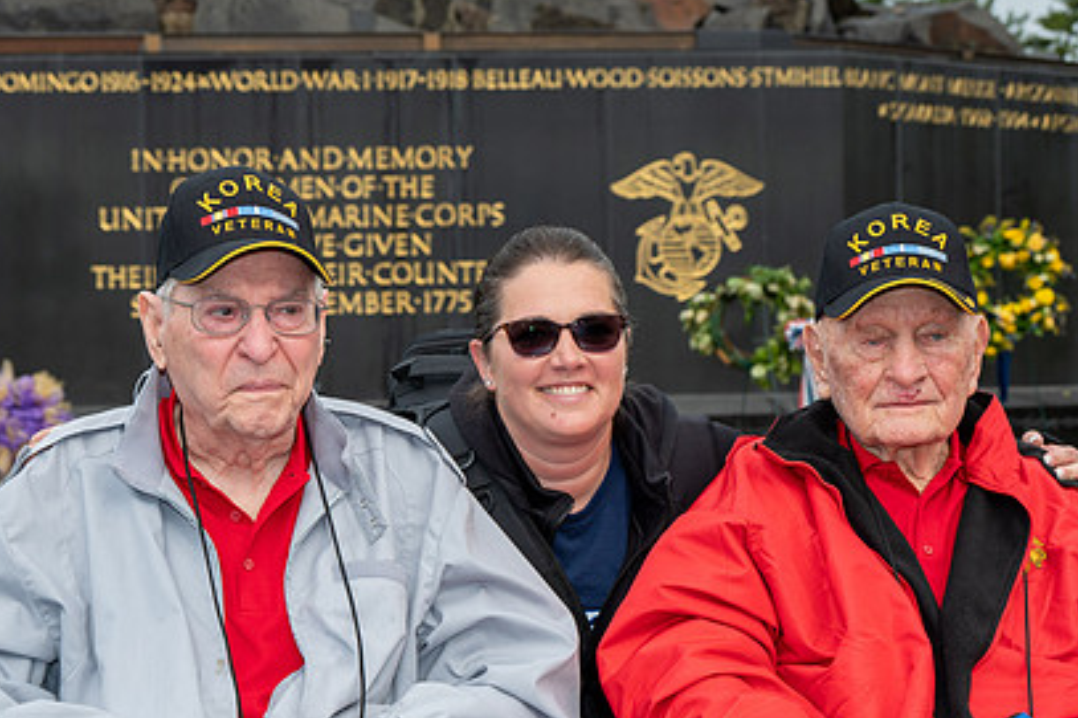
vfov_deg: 17.7
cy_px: 450
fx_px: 2305
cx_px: 450
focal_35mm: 77
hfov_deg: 26.3
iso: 200
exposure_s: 1/100
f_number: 6.3
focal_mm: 54
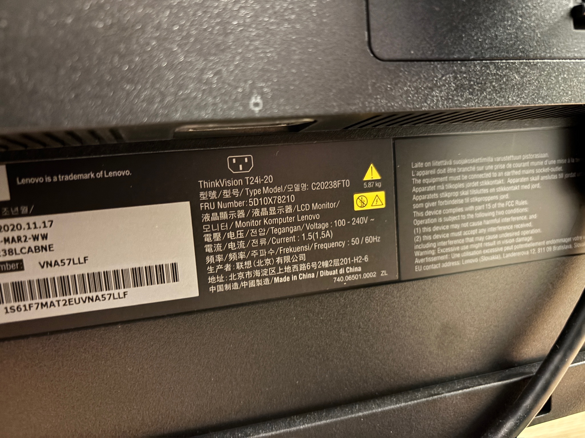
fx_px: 439
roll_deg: +6.4
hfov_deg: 67.3
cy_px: 219
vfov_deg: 53.1
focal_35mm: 26
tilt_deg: -0.5
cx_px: 292
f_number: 1.6
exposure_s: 1/9
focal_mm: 5.96
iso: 1000
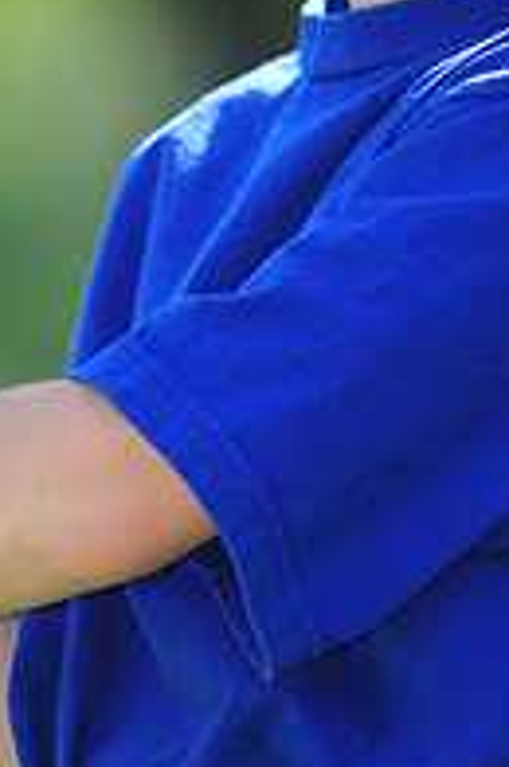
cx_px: 223
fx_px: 12620
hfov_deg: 2.3
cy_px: -207
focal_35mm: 593
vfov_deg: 3.5
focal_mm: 200
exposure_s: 1/400
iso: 200
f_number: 4.5
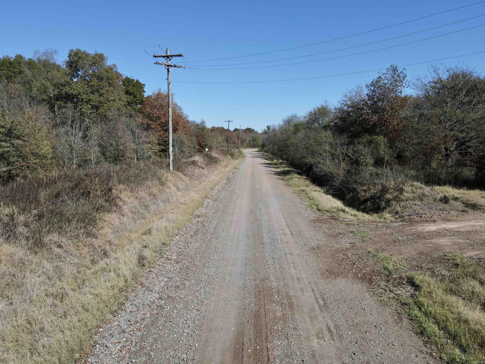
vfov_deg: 56.8
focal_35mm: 24
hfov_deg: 71.6
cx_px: 242
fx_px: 336
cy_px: 182
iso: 100
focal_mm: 4.5
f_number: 2.8
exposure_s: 1/800
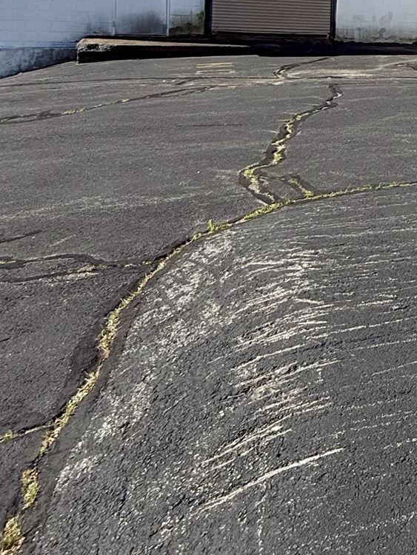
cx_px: 545
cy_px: 39
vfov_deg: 40.0
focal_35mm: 43
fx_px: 690
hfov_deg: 27.8
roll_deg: -2.8
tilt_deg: -2.2
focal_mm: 2.22
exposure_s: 1/2410
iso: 50
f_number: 2.2
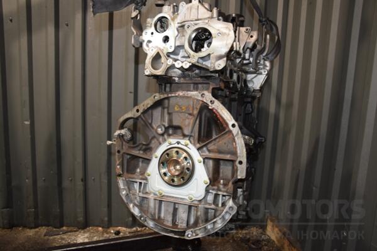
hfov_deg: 67.4
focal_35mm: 27
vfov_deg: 47.9
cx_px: 188
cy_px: 126
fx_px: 283
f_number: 5
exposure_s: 1/60
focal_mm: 18
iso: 800
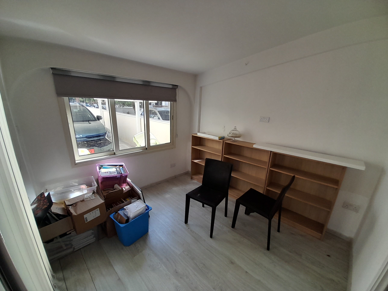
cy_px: 146
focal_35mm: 13
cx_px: 194
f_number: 2.2
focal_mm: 1.13
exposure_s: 1/122
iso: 40
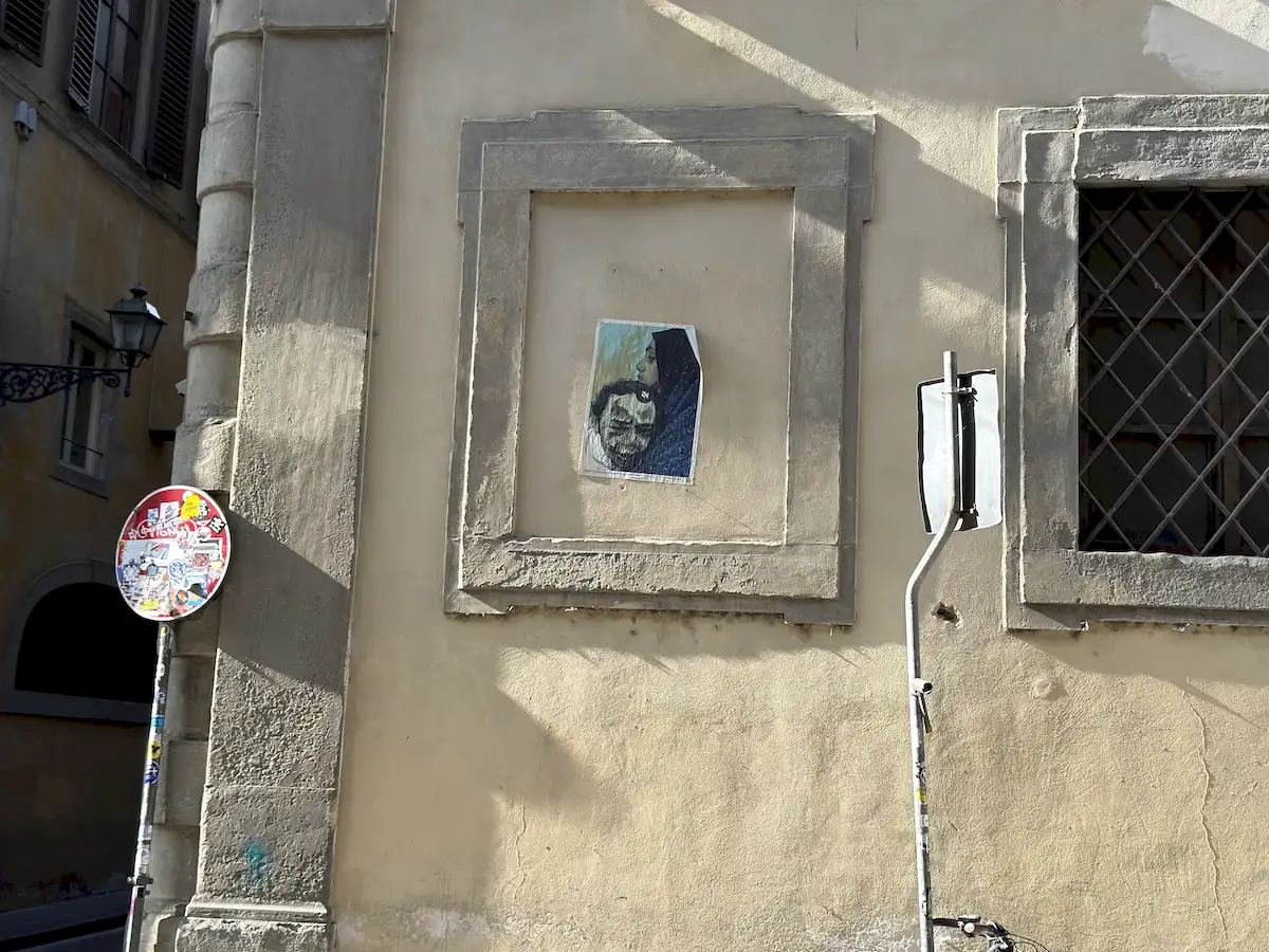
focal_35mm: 44
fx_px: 1613
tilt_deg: +9.7
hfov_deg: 42.9
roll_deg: -2.2
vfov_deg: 32.9
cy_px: 476
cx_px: 634
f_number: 1.78
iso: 64
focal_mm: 6.76
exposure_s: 1/486
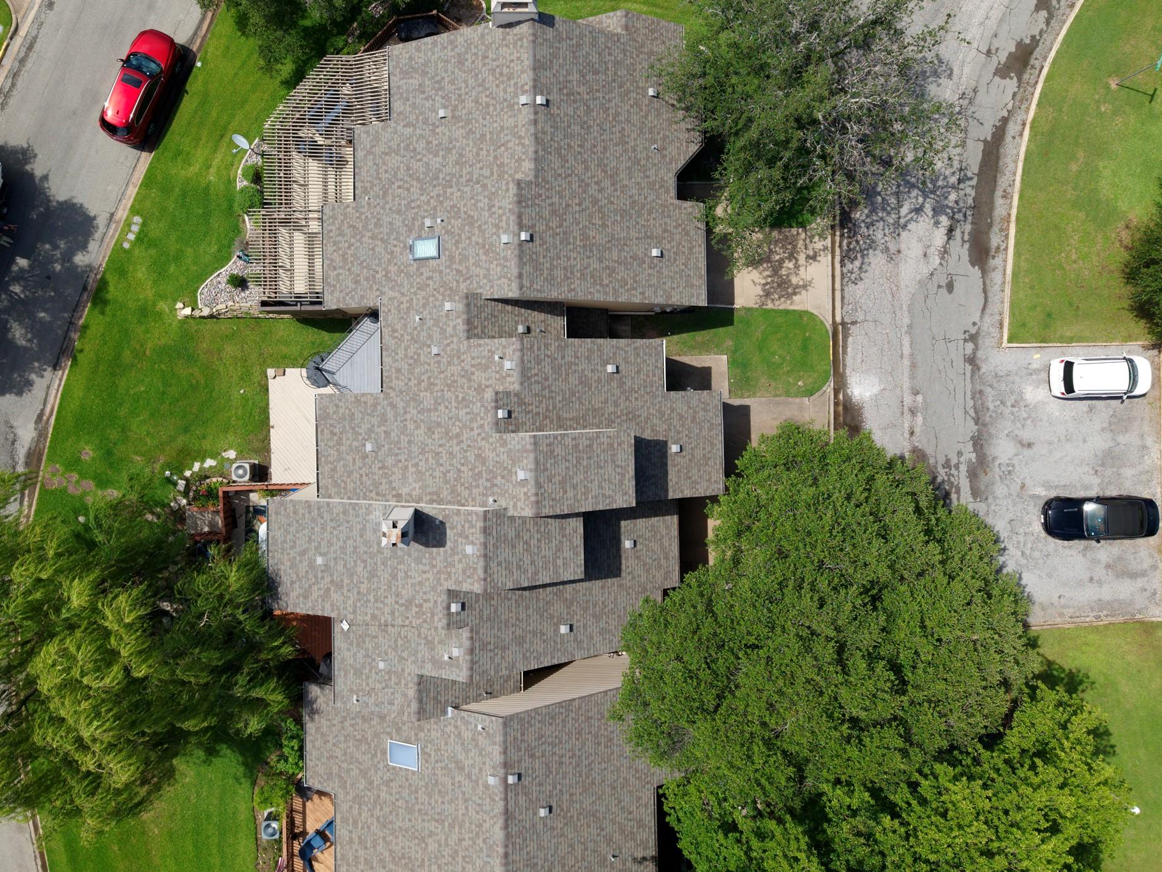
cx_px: 528
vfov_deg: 51.2
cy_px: 385
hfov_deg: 65.2
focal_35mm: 27
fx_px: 906
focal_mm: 8.67
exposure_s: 1/60
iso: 100
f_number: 1.8
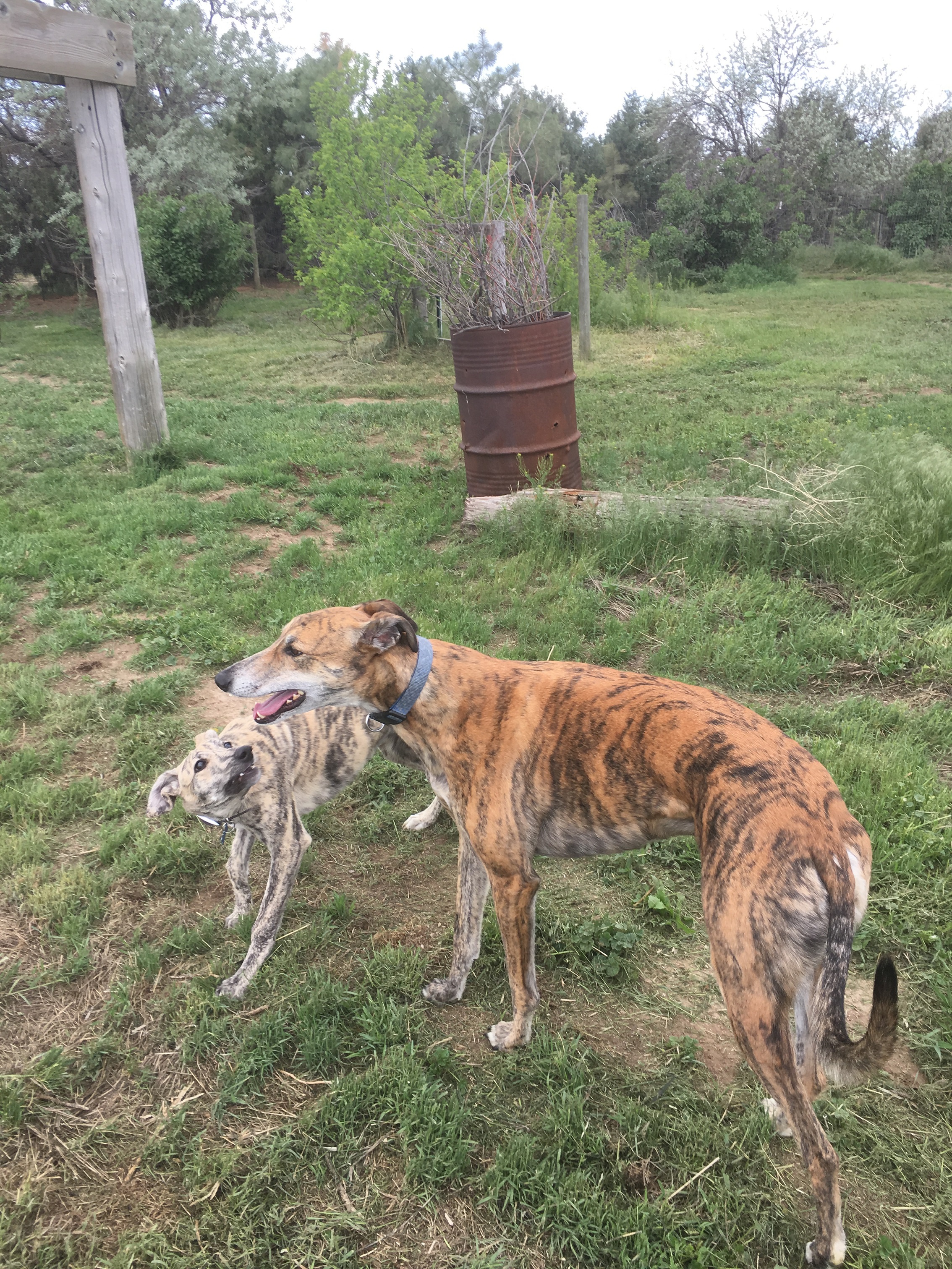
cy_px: 634
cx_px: 476
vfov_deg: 61.7
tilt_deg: -19.9
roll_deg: +1.7
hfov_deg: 48.2
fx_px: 1063
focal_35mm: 29
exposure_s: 1/282
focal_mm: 4.15
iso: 25
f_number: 2.2
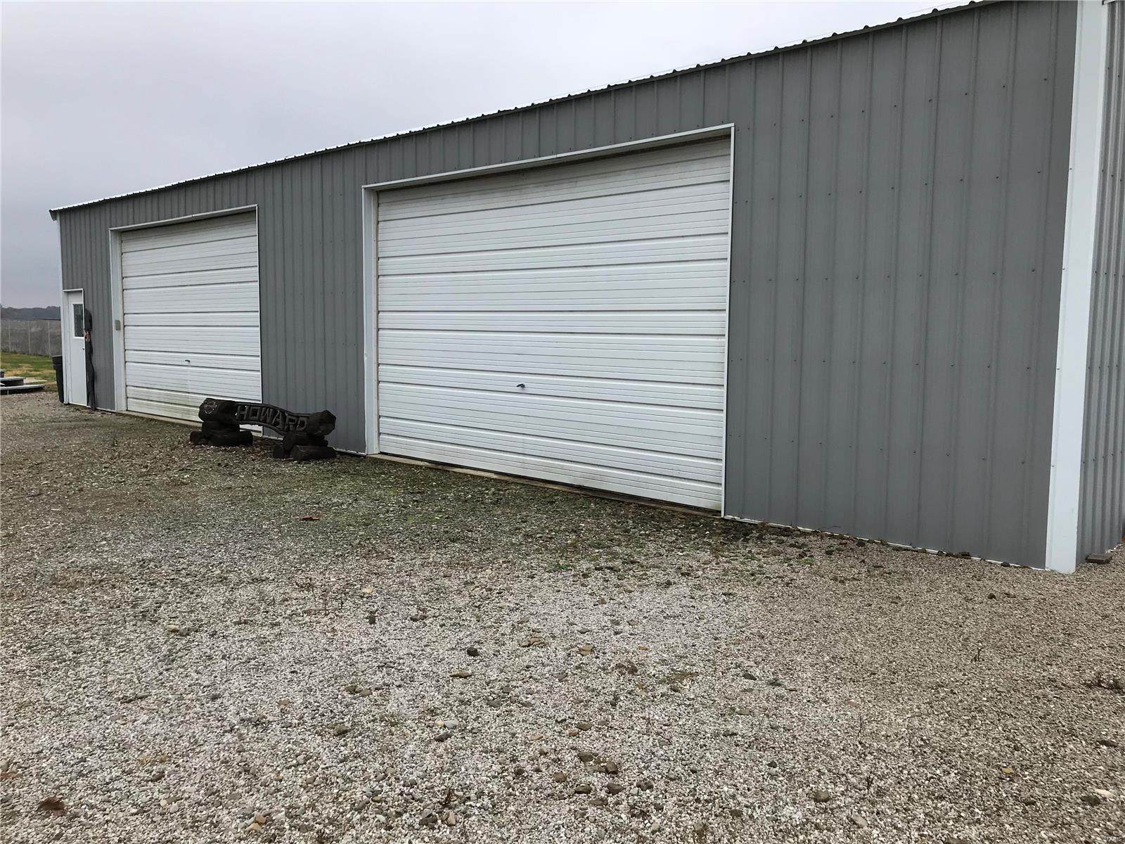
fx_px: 910
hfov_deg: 63.4
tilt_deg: -5.8
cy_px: 422
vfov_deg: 49.7
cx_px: 562
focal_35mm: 28
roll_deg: +0.8
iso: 20
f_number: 1.8
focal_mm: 3.99
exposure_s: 1/987
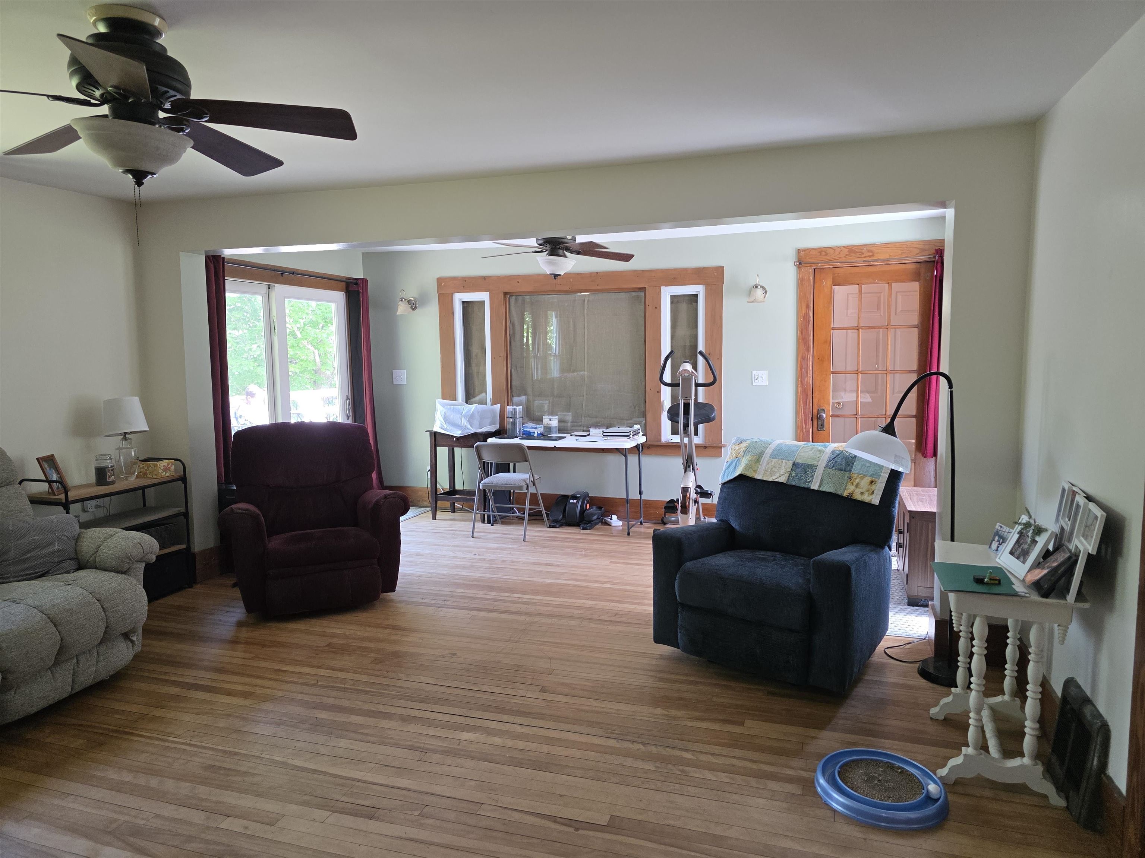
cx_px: 572
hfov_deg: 73.9
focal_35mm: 23
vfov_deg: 58.9
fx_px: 761
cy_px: 429
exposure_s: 1/120
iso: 200
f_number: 1.7
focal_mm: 6.3
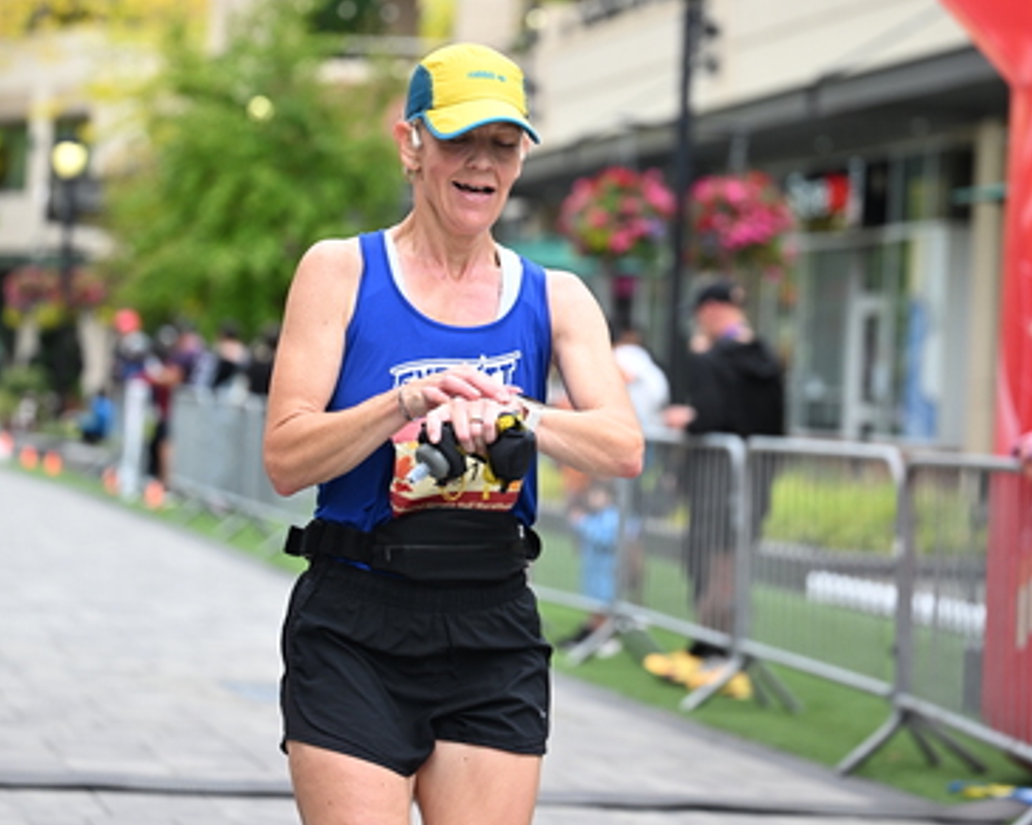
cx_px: 516
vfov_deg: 13.3
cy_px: 257
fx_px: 3543
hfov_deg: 16.6
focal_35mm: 116
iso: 640
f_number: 2.8
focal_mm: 82
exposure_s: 1/1600
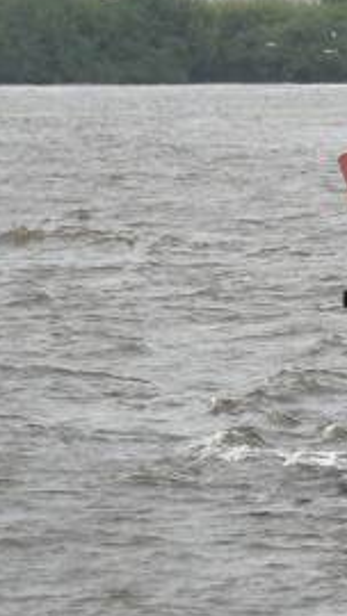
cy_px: -159
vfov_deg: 5.2
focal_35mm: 417
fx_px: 6817
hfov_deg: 2.9
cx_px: 1123
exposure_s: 1/400
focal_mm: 105
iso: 400
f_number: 5
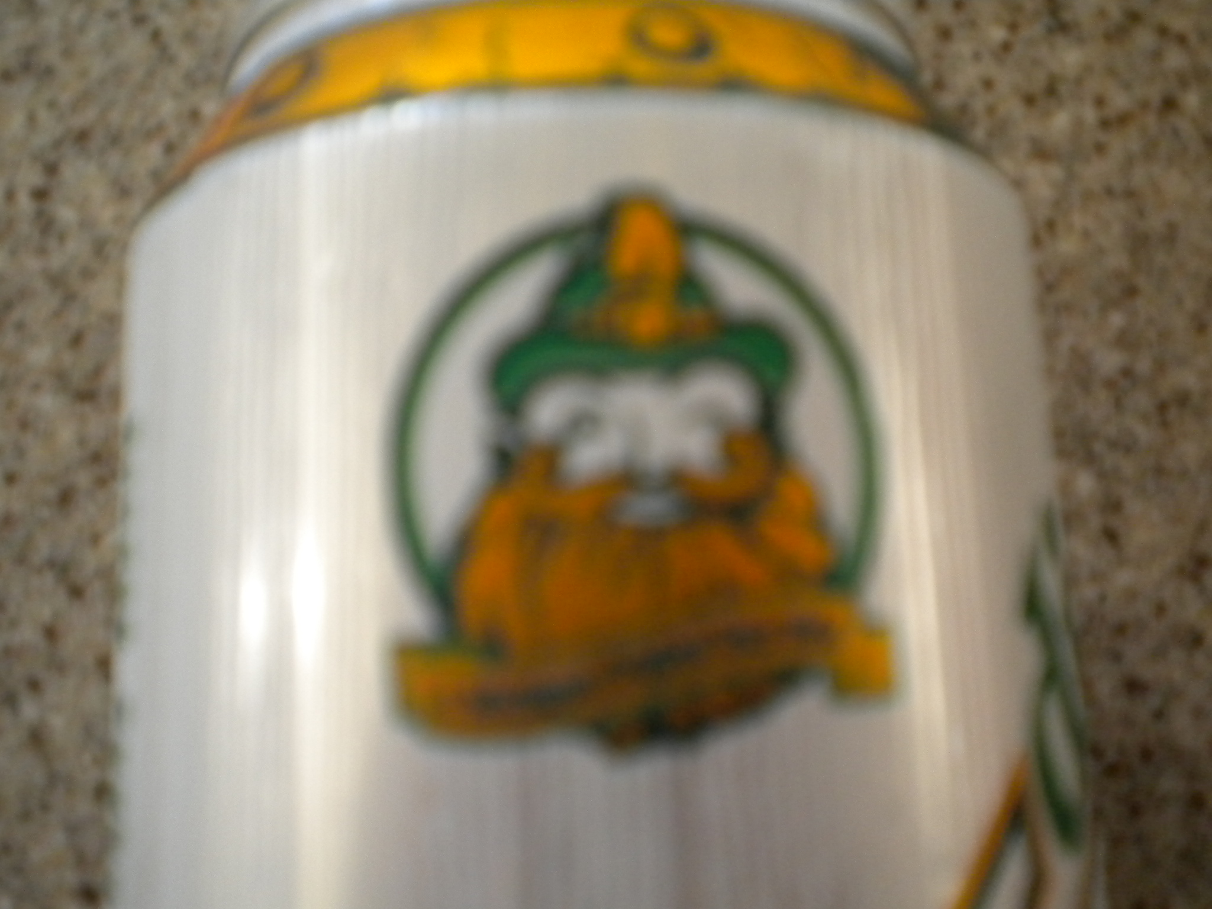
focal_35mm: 35
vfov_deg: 40.7
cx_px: 606
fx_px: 1225
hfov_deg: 52.6
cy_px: 454
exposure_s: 1/27
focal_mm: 6.3
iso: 400
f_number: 3.1
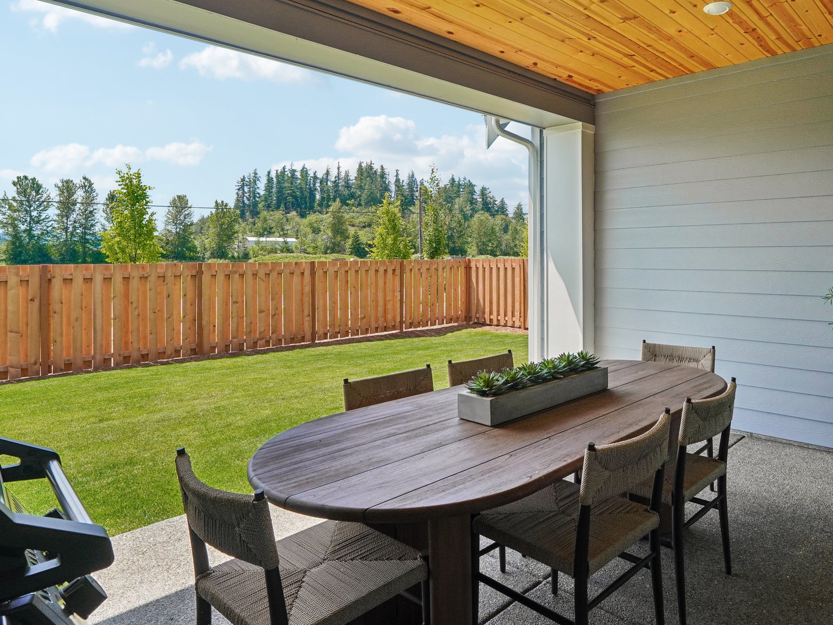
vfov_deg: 60.7
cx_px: 531
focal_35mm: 22
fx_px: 529
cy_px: 259
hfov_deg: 74.8
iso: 400
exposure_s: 1/500
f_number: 8
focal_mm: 16
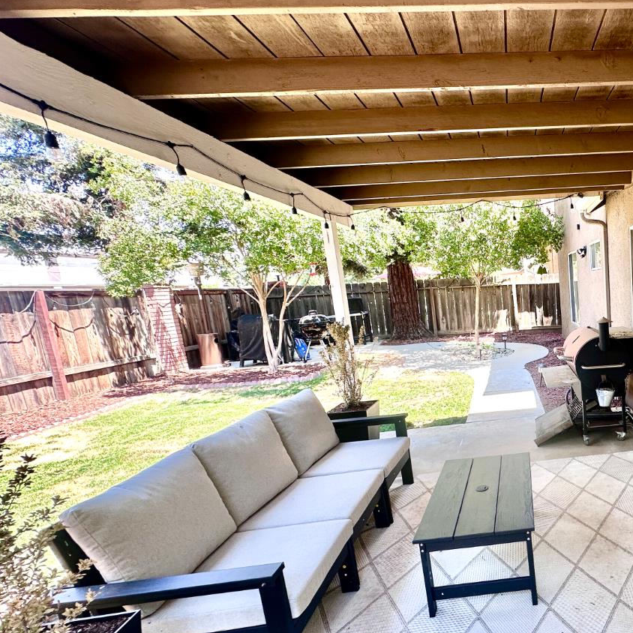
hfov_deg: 60.3
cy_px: 365
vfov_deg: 69.2
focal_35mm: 22
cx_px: 556
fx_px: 455
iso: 40
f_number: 2.2
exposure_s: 1/106
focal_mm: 2.22
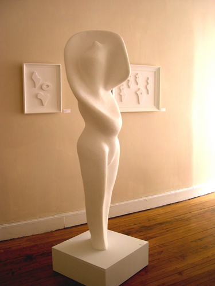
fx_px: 315
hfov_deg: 37.7
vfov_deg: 49.0
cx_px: 108
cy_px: 143
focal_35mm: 38
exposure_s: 1/14.5
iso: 100
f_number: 2.8
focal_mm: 8
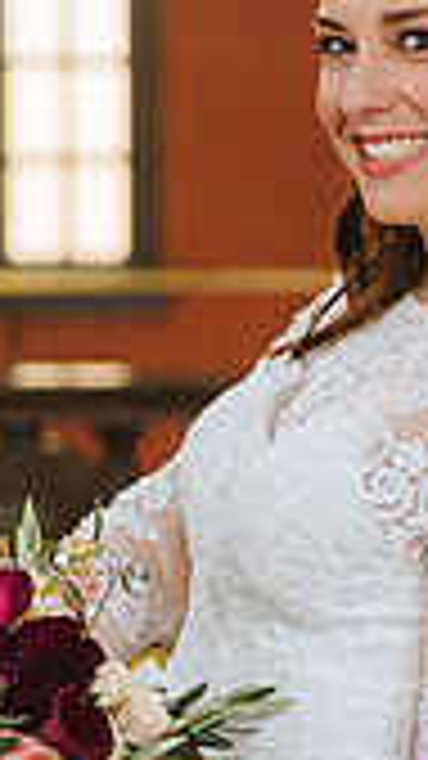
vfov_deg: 11.0
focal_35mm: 195
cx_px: 374
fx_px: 3936
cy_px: 436
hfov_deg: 6.2
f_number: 2.8
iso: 500
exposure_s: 1/100
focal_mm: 70
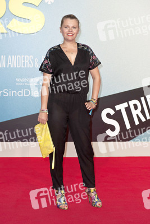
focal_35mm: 80
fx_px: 500
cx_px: 75
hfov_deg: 17.1
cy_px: 112
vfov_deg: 25.4
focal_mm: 80
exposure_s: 1/250
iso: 1000
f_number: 6.3
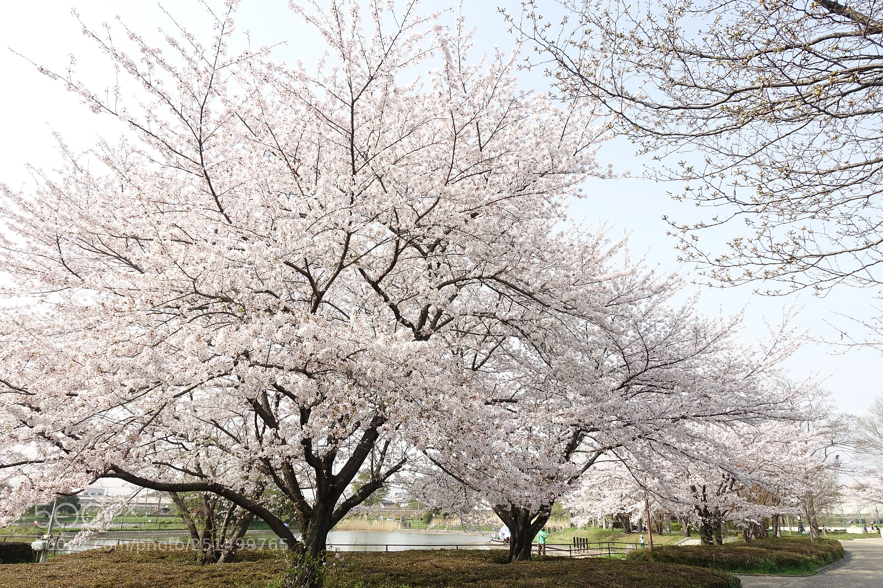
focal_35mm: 24
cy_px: 294
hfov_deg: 73.8
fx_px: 589
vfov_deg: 53.1
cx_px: 442
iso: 200
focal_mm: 8.8
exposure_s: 1/320
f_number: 5.6
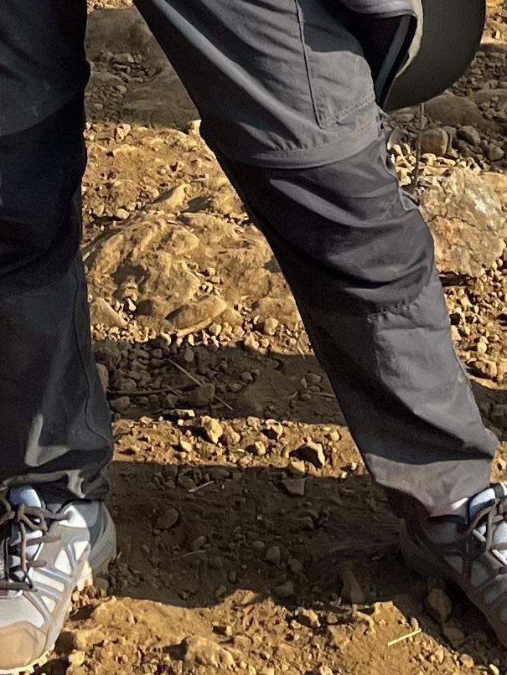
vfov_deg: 12.7
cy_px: -793
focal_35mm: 130
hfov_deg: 11.4
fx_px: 2537
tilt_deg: -9.8
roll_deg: -0.5
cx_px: 191
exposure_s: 1/2825
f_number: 1.6
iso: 50
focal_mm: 5.1
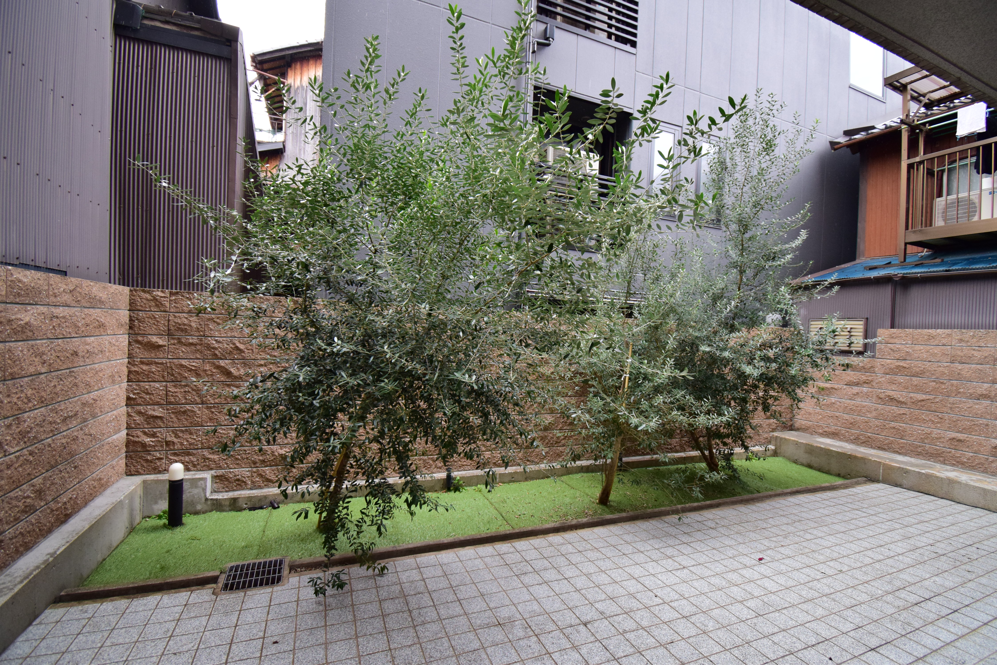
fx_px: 415
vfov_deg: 77.4
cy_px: 332
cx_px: 498
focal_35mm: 15
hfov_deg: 100.4
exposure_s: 1/350
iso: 800
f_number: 4.8
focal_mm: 10
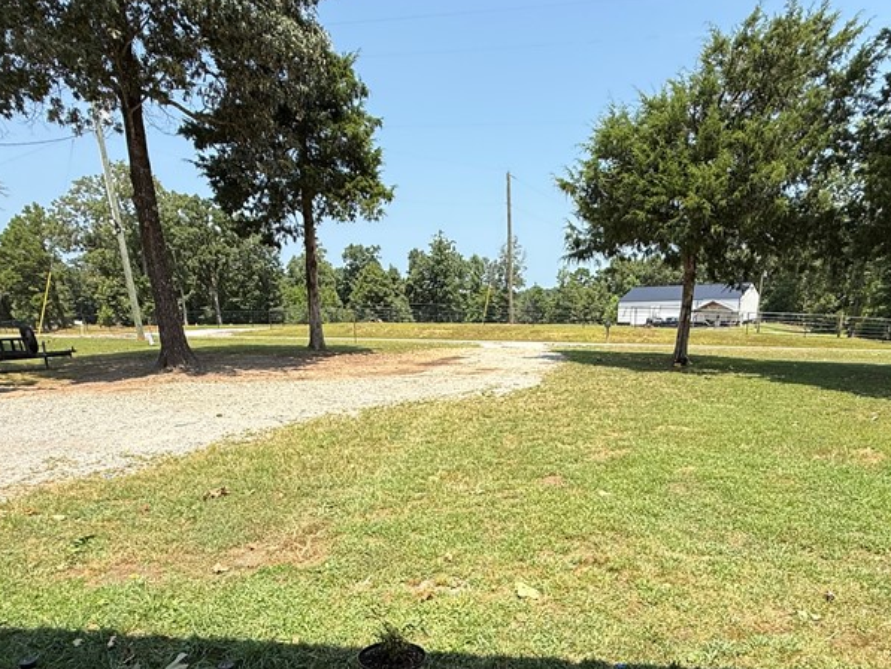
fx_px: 618
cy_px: 508
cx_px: 484
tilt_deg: -17.8
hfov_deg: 71.4
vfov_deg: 54.0
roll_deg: +1.5
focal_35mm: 24
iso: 50
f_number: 2.2
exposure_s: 1/1259
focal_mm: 2.22
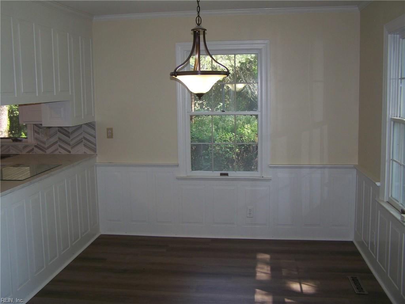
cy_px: 152
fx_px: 445
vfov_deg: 37.7
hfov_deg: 49.0
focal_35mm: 38
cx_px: 202
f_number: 2.8
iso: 80
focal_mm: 6.3
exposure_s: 1/60
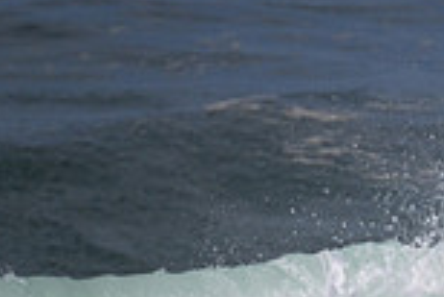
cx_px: 660
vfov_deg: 0.5
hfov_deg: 0.7
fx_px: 37219
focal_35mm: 3015
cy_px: 425
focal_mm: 800
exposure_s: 1/2000
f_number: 11
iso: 400
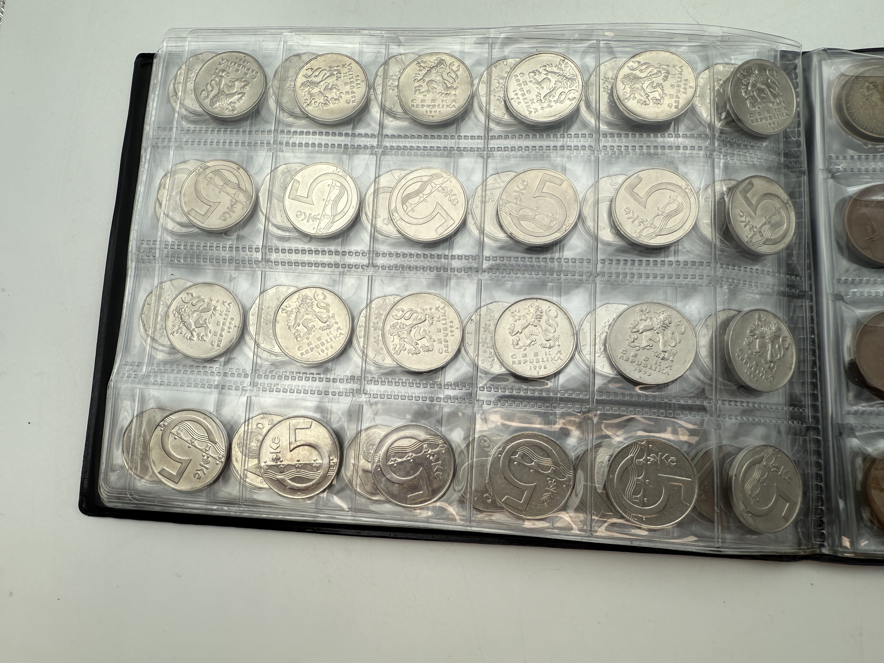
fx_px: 613
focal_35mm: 24
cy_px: 332
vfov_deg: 56.8
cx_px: 442
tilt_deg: -79.1
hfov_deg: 71.6
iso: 40
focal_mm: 2.22
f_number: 2.2
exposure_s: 1/324
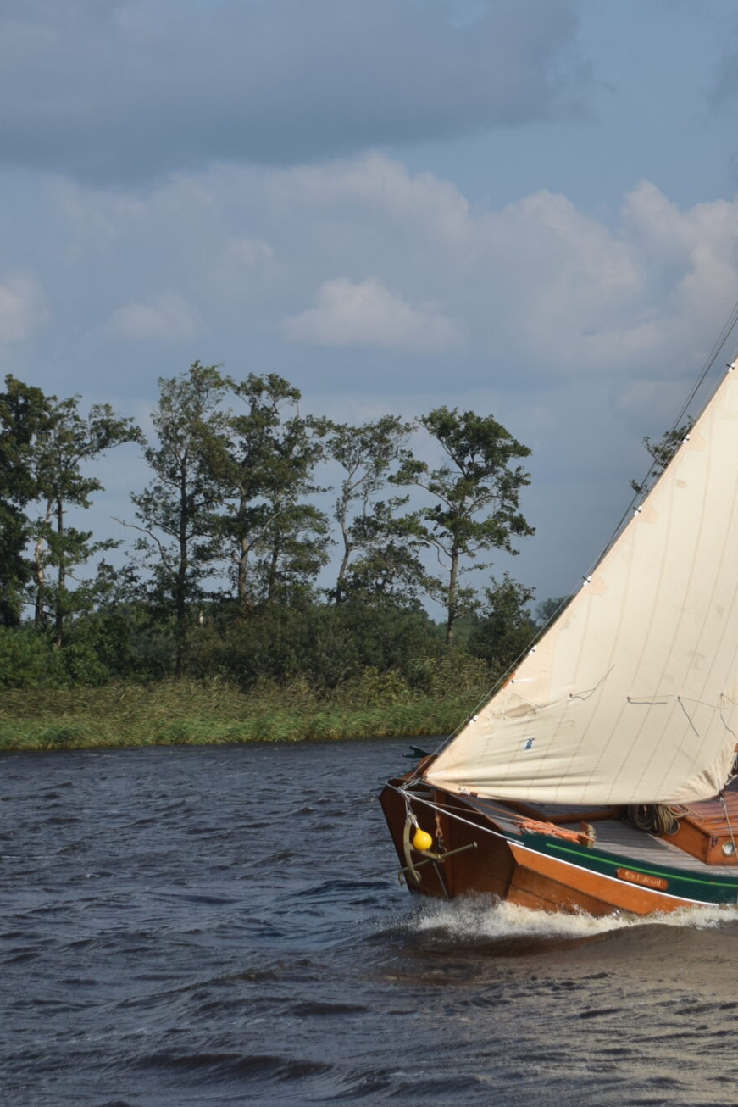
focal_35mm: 147
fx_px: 4519
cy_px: 487
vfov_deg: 14.0
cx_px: 585
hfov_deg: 9.3
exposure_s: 1/1000
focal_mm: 50
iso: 100
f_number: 5.6
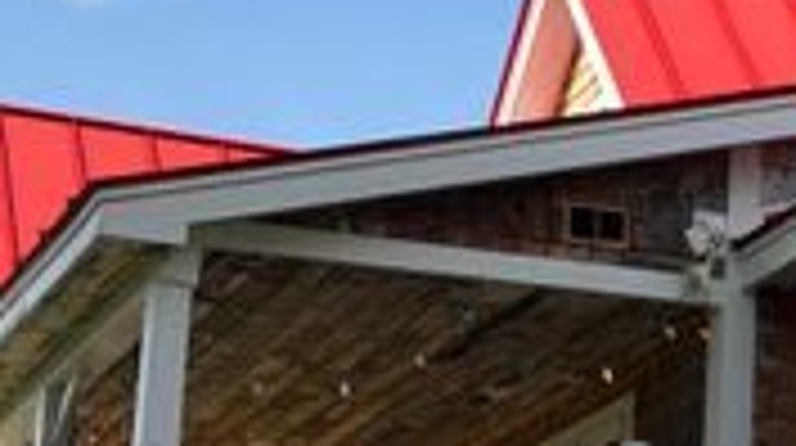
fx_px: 3120
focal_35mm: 148
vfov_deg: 8.2
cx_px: 1048
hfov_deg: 14.0
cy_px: 205
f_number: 1.78
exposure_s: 1/2865
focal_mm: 6.76
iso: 64
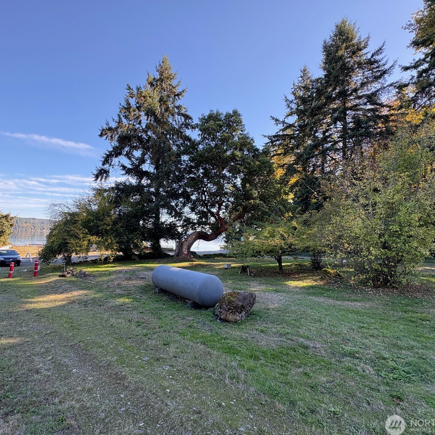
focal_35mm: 17
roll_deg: -2.2
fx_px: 242
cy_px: 216
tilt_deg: +5.7
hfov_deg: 83.3
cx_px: 183
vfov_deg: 84.0
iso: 64
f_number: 2.2
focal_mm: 2.22
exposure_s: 1/219
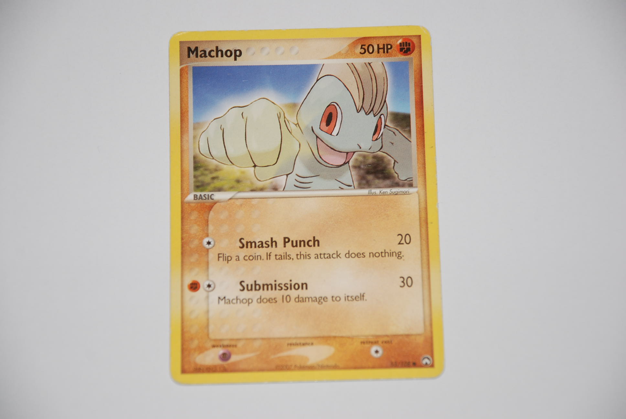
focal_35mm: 150
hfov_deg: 13.7
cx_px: 313
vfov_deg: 9.2
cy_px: 210
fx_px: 2611
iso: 200
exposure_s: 1/60
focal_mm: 100
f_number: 5.6
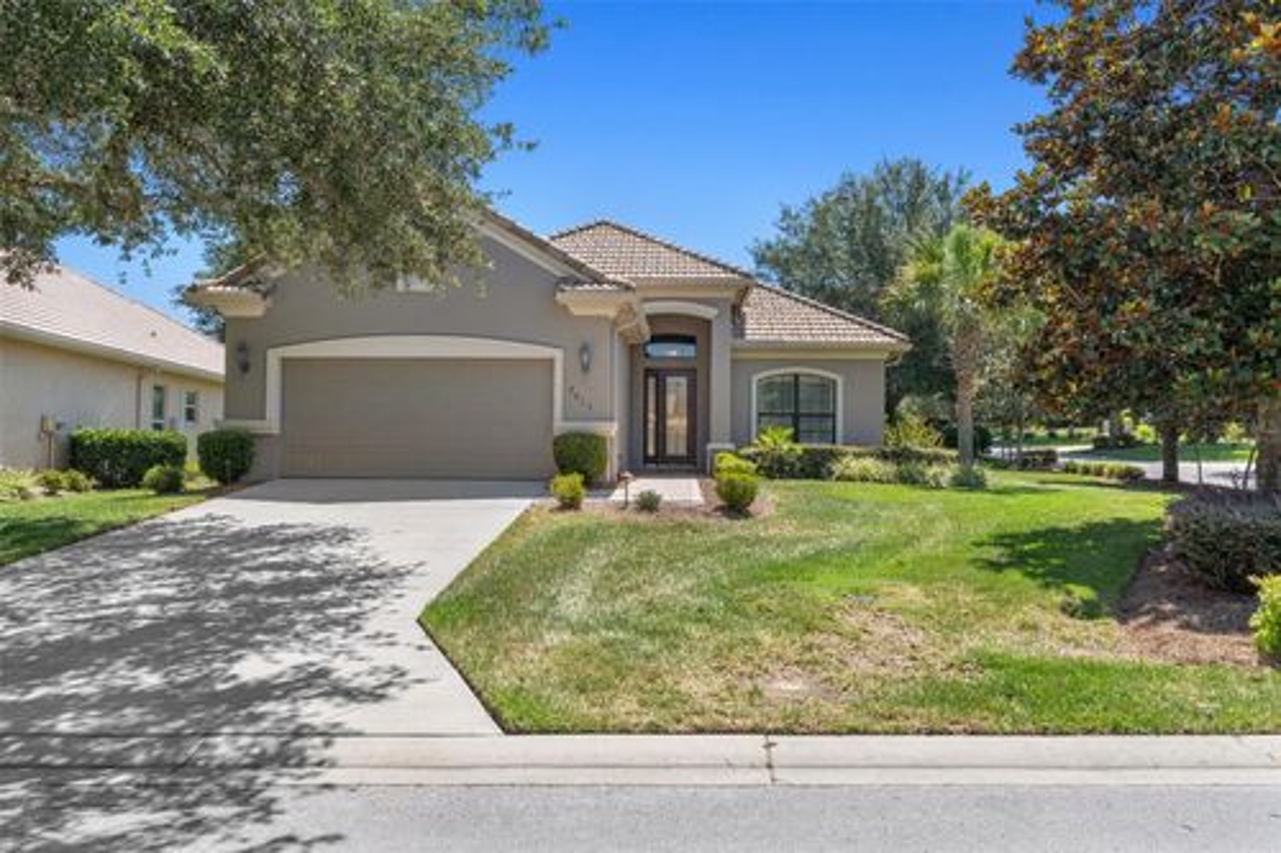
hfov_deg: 70.5
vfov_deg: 50.4
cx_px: 640
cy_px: 426
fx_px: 907
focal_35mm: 26
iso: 500
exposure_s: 1/1000
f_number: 9
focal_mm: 17
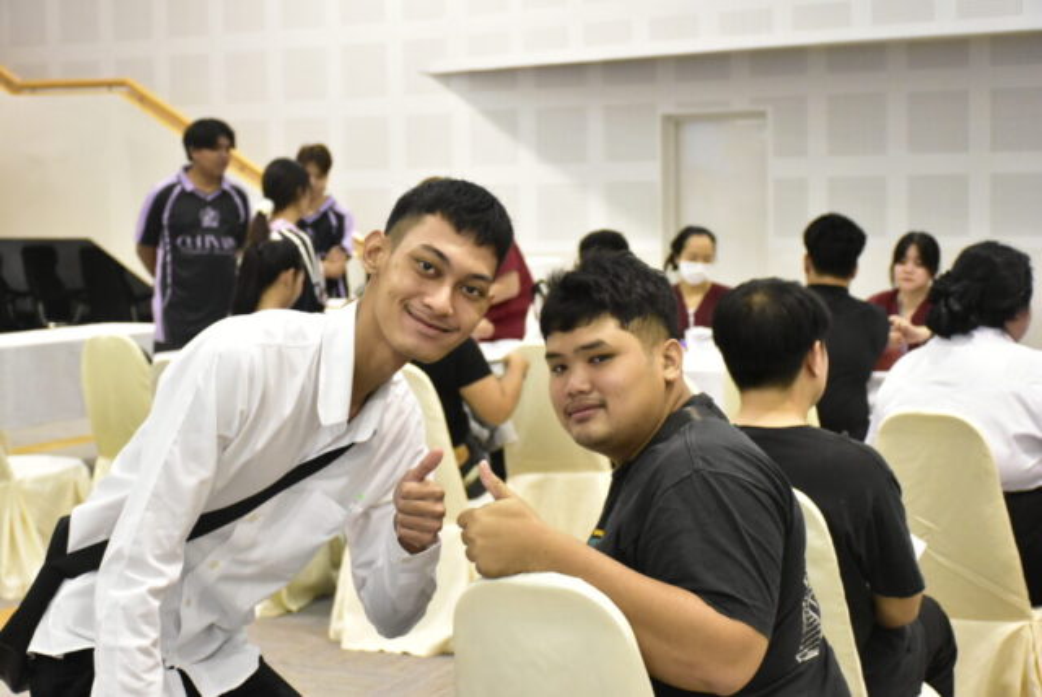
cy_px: 348
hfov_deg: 31.9
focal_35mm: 63
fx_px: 1825
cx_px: 521
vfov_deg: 21.6
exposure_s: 1/200
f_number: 4.5
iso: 6400
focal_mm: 42
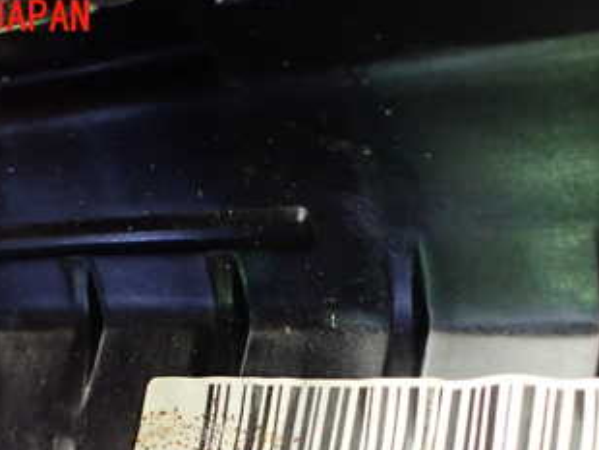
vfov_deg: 24.3
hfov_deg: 33.2
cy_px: 429
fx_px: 1004
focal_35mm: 58
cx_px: 319
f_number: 2.3
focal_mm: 5.4
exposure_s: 1/80
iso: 800
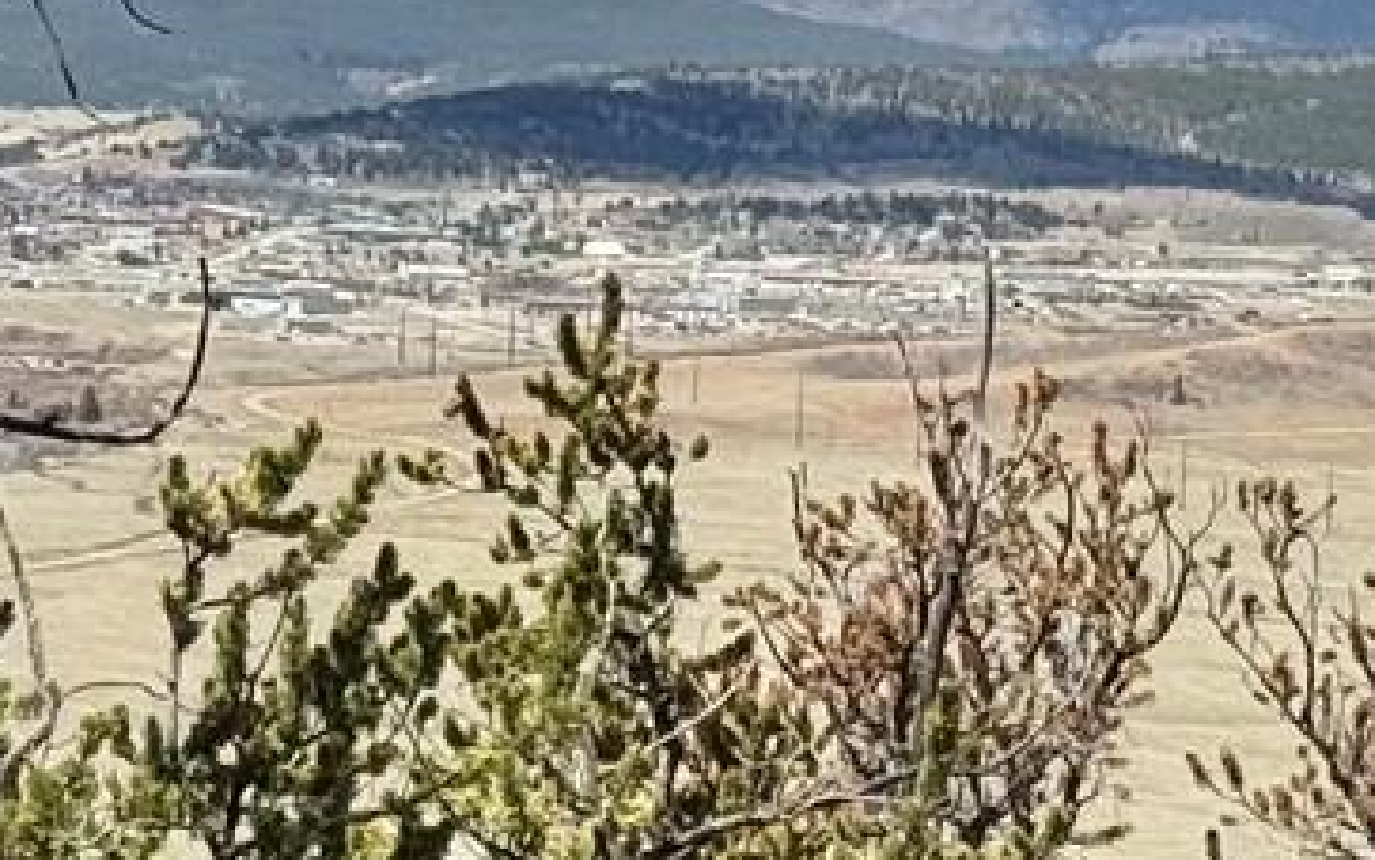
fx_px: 8395
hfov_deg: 9.3
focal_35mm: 224
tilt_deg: -1.7
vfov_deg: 5.9
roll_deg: -3.1
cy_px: 371
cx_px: 1246
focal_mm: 6.76
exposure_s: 1/5848
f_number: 1.78
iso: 64
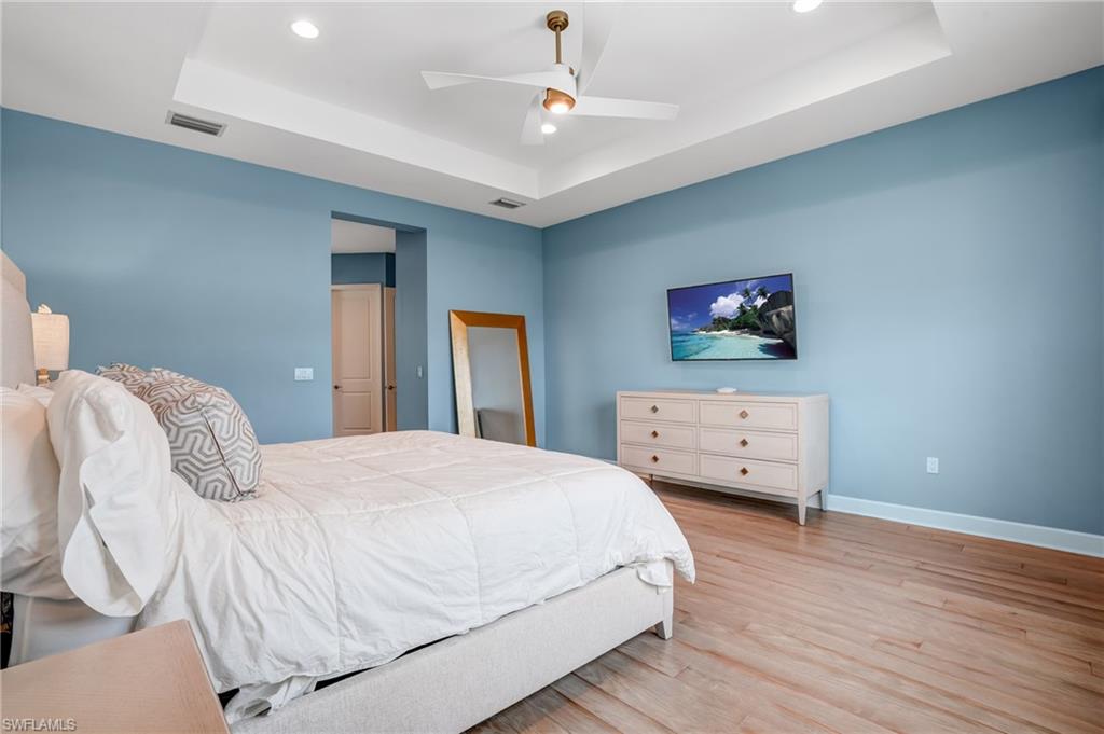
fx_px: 490
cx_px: 552
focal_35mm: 16
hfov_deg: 96.8
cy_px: 367
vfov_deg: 73.7
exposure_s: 1/13
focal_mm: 16
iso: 200
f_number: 9
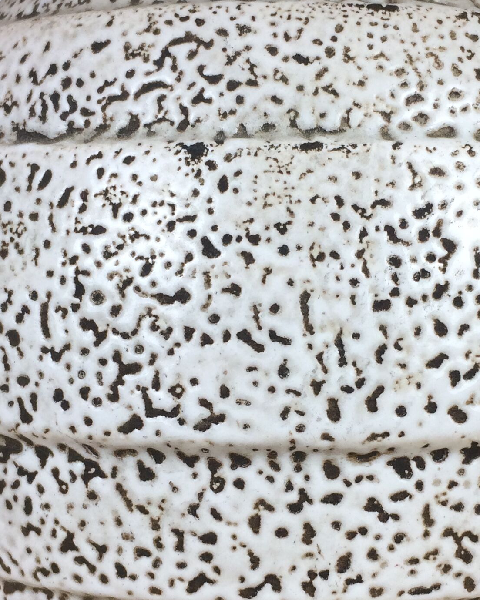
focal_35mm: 67
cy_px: 331
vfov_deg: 28.3
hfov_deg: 22.7
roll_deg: +0.6
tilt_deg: -6.6
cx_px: 309
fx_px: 1190
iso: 64
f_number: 2.2
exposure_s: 1/100
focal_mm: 4.15
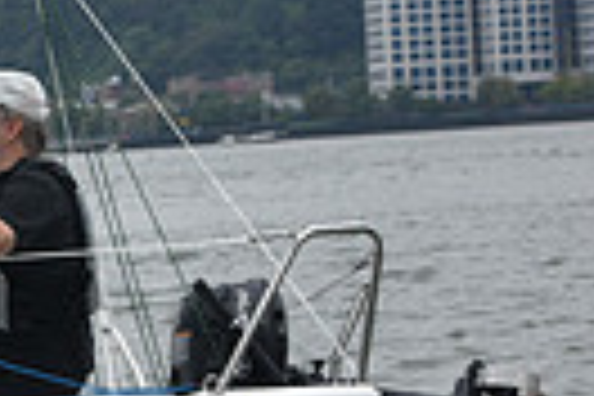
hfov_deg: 6.0
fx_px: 5445
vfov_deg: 4.2
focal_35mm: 330
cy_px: 470
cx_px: -688
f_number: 9
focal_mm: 75
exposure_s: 1/800
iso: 400
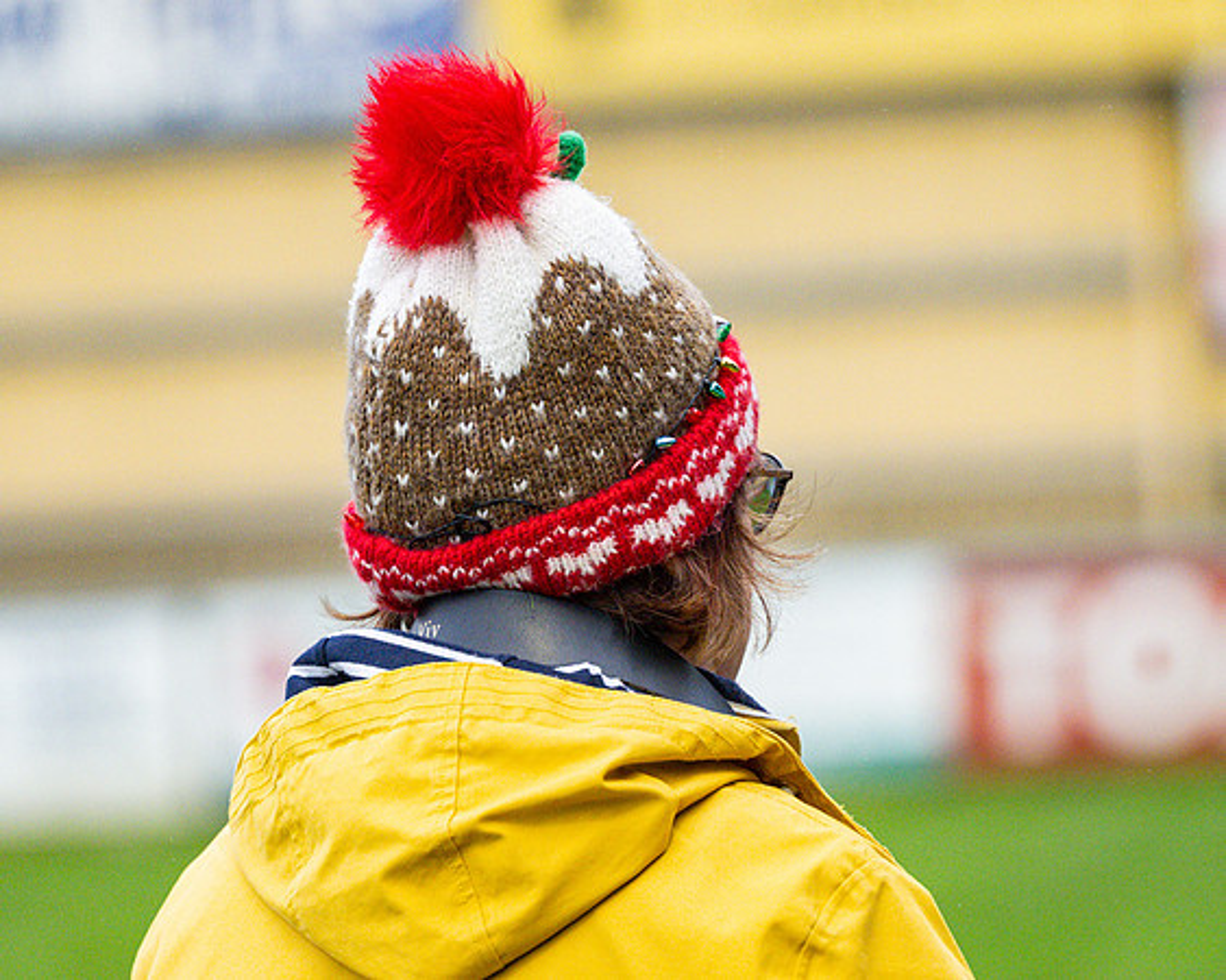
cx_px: 666
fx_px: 8255
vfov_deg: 6.8
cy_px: 490
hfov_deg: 8.5
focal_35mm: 228
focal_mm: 135
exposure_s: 1/2000
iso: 2000
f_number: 2.8
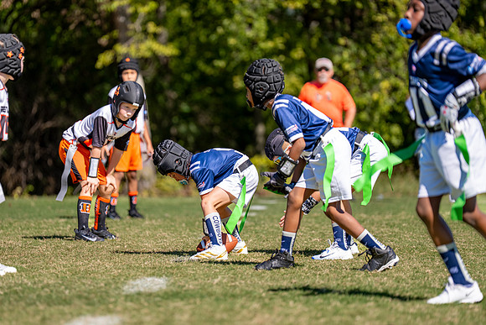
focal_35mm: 192
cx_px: 210
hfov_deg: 10.7
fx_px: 2599
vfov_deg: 7.1
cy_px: 158
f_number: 2.8
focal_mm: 168
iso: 160
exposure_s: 1/2500
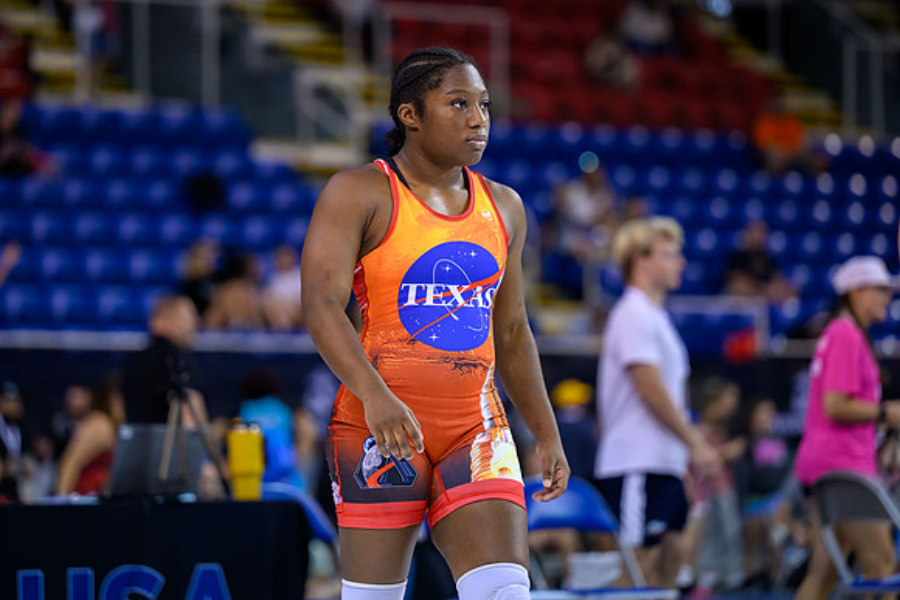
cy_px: 236
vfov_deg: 7.8
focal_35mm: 176
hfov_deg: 11.7
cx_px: 393
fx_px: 4401
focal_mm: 145
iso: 3200
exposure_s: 1/800
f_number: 2.8
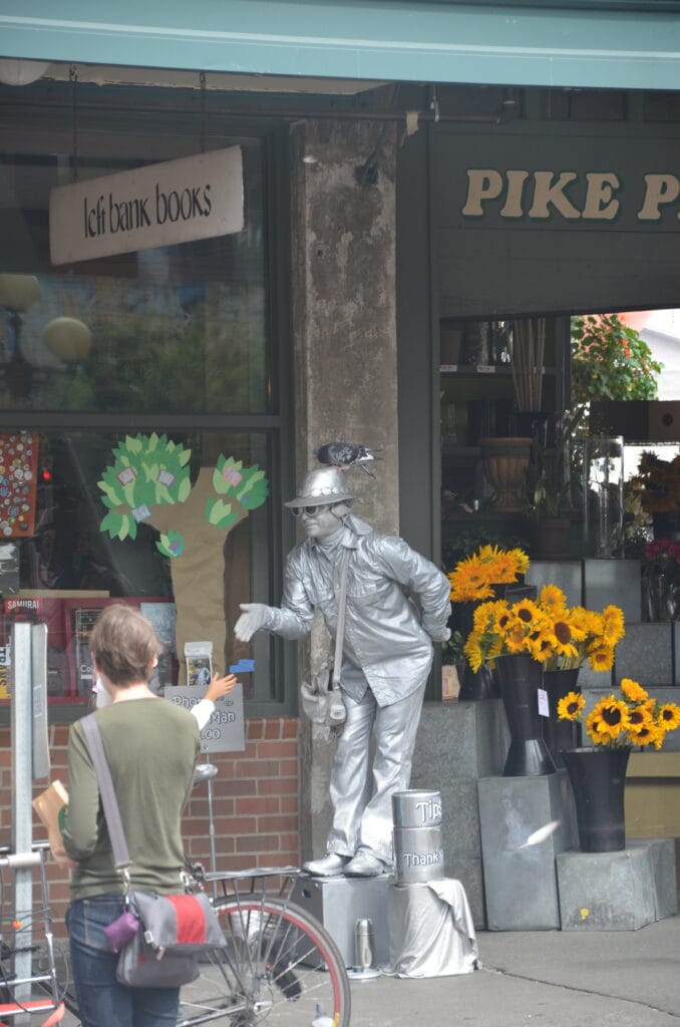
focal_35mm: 158
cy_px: 514
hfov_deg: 8.7
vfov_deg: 13.1
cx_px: 340
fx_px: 4483
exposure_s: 1/125
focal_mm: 105
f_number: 5.6
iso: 250
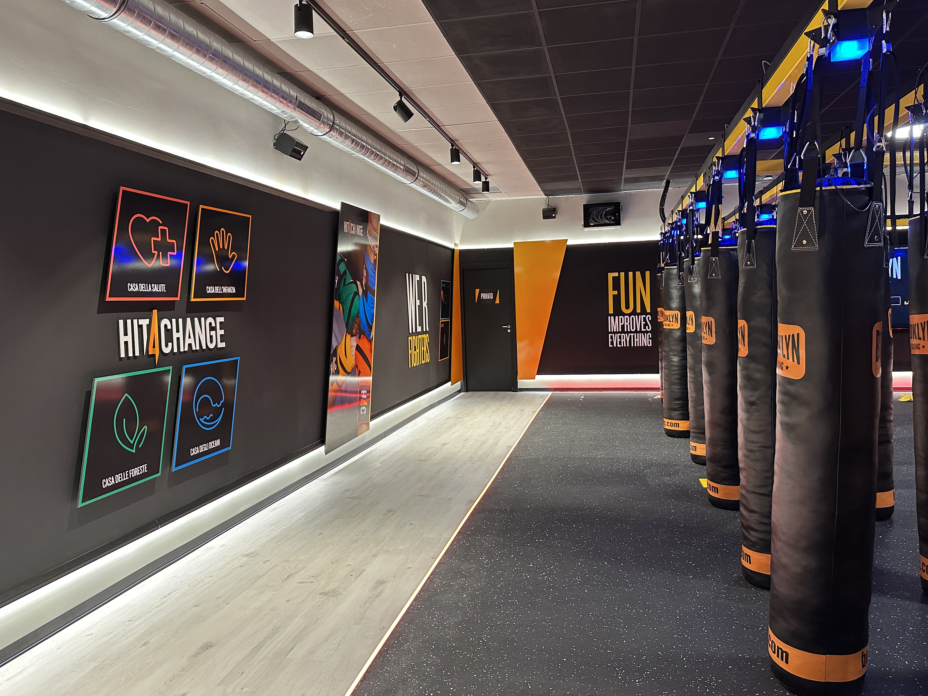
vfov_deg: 53.0
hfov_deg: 67.3
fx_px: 697
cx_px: 478
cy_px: 331
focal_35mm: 26
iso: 250
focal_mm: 6.86
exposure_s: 1/60
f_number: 1.78
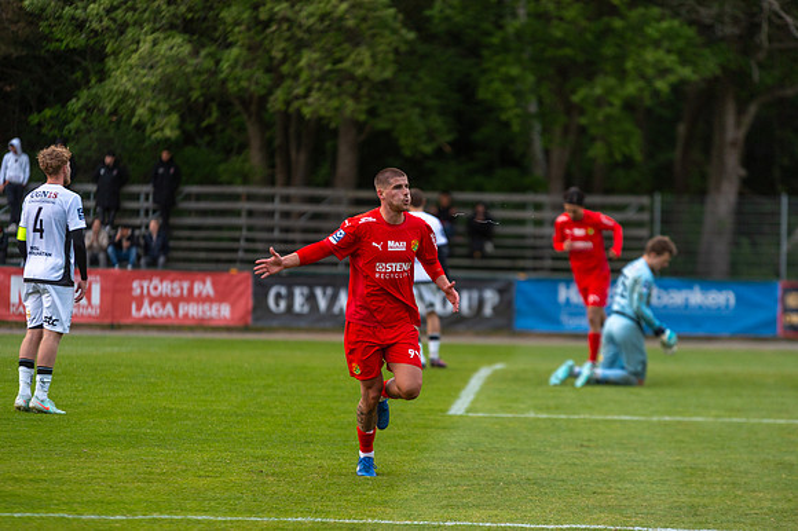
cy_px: 266
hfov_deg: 10.3
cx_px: 399
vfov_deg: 6.9
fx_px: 4431
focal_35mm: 200
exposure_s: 1/800
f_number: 3.2
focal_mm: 200
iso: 1400
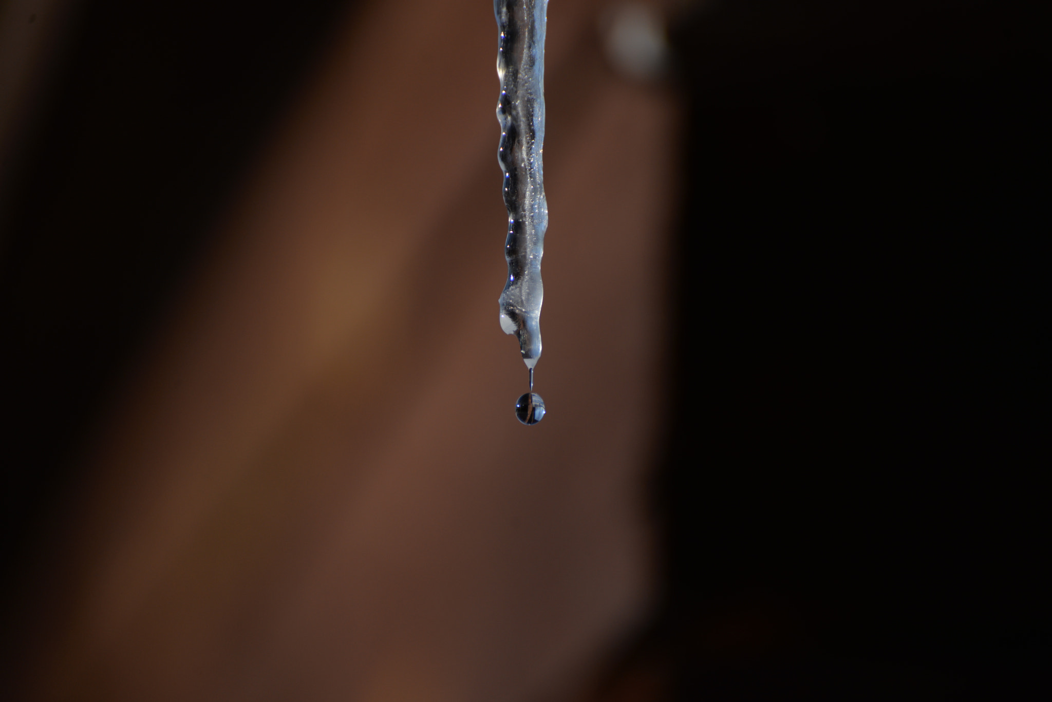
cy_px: 351
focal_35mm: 300
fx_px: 8769
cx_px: 526
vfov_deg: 4.6
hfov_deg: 6.9
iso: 125
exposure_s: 1/1600
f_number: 5.6
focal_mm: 300
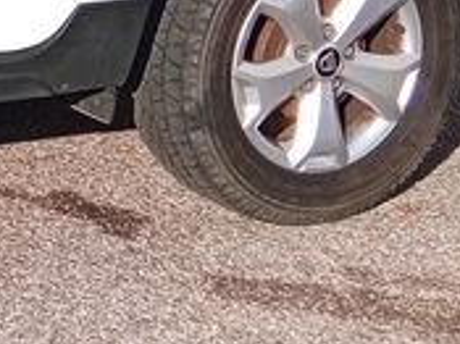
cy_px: -152
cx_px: -507
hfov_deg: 11.4
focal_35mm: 154
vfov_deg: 9.4
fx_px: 2045
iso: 114
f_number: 2.2
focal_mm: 3.79
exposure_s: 1/971
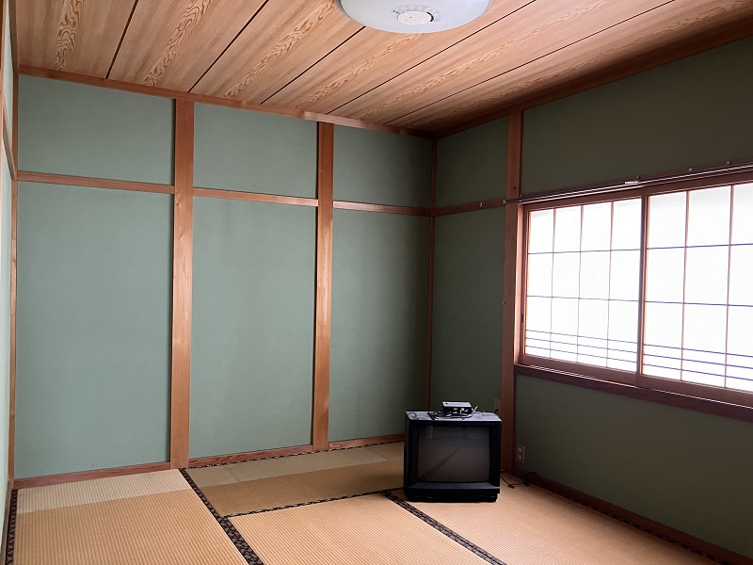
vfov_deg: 49.7
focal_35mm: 28
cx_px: 376
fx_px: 609
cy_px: 282
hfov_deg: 63.4
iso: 400
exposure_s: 1/32
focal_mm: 3.99
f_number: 1.8
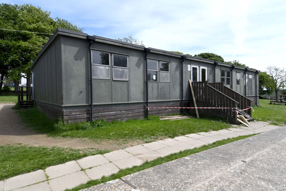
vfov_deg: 59.5
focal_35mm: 21
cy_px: 96
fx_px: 167
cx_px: 143
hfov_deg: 81.2
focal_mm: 14
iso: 1000
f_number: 13
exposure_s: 1/640
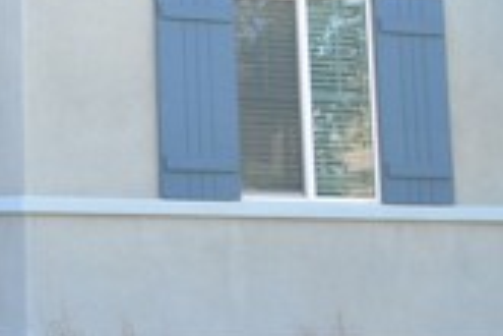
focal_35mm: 93
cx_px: -366
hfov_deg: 18.0
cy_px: 23
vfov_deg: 14.5
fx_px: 1299
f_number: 9
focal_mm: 24
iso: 200
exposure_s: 1/60
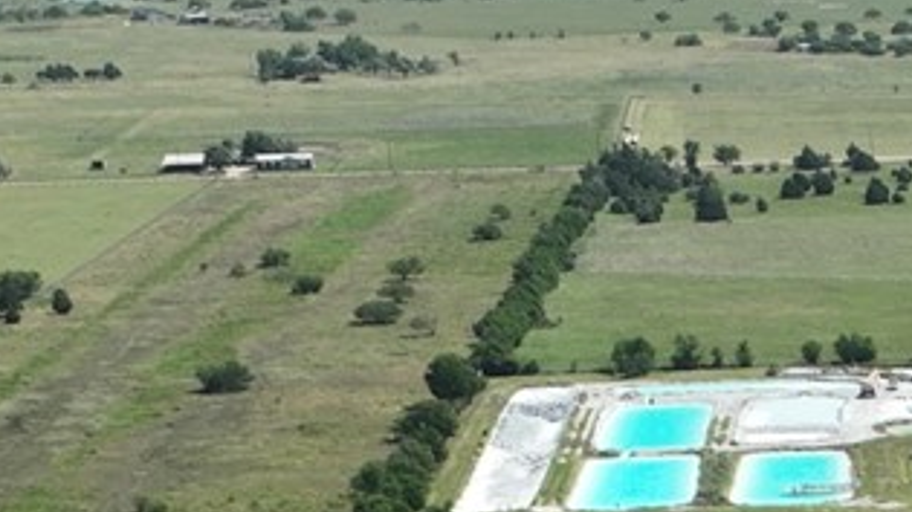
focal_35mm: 170
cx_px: 1568
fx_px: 4110
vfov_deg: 6.4
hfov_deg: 11.8
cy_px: 1598
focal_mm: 12.29
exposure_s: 1/1600
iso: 110
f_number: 2.8
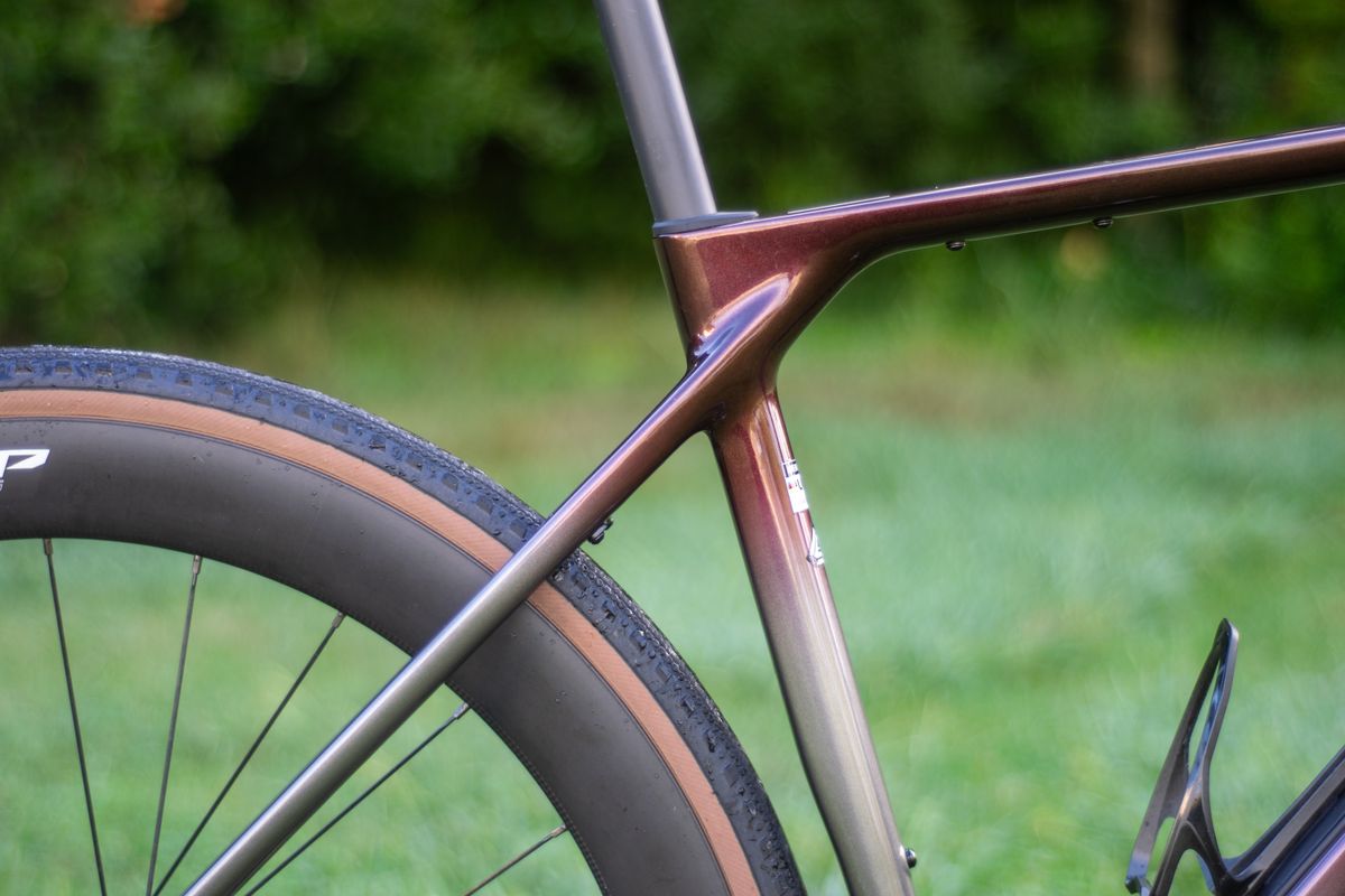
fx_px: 2802
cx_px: 672
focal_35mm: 75
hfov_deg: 27.0
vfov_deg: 18.2
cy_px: 448
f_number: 1.8
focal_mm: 50
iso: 100
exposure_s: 1/160
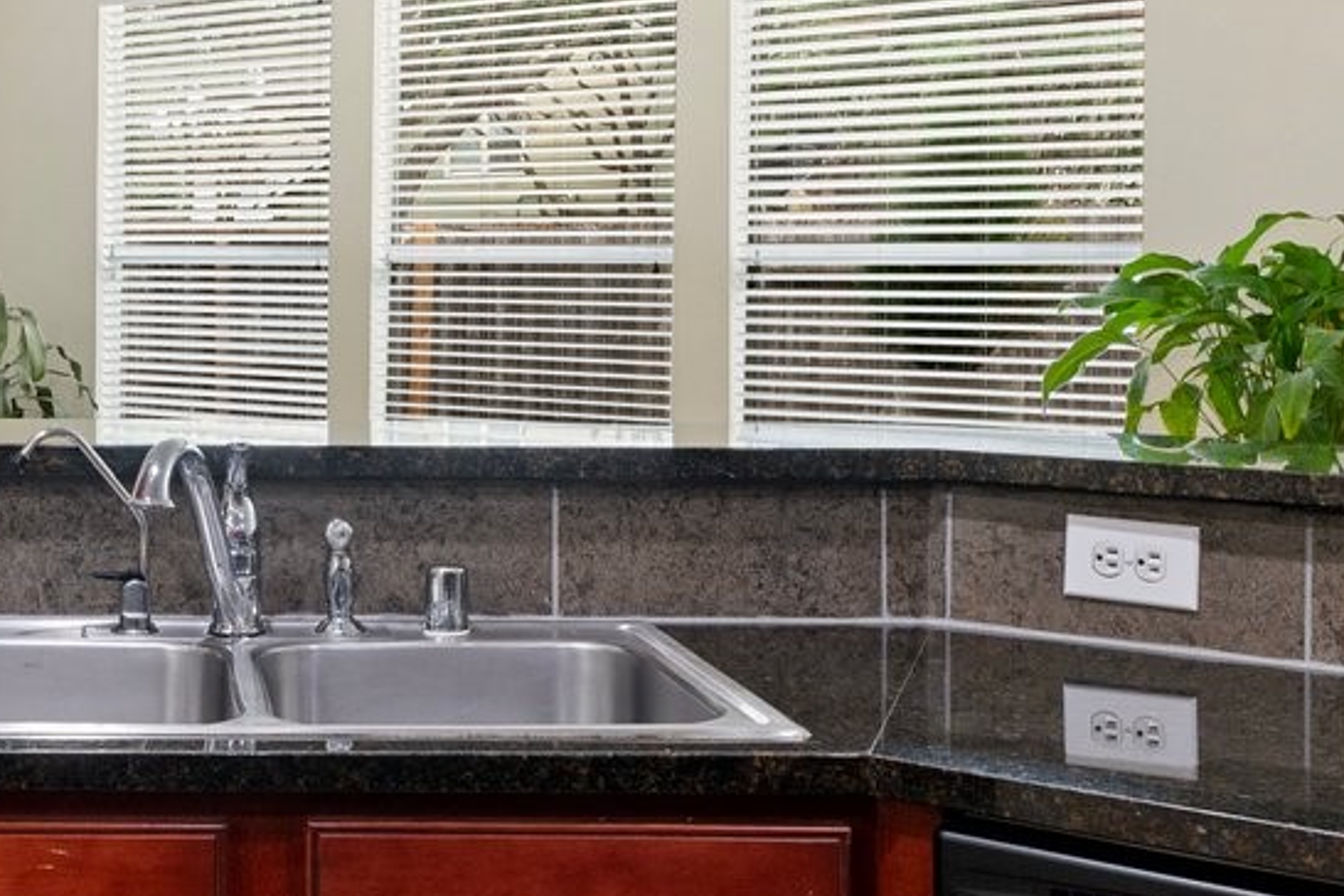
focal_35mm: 60
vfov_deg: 22.5
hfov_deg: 32.0
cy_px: 251
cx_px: 162
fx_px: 2240
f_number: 7.1
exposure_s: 1/4
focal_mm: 16
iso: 320
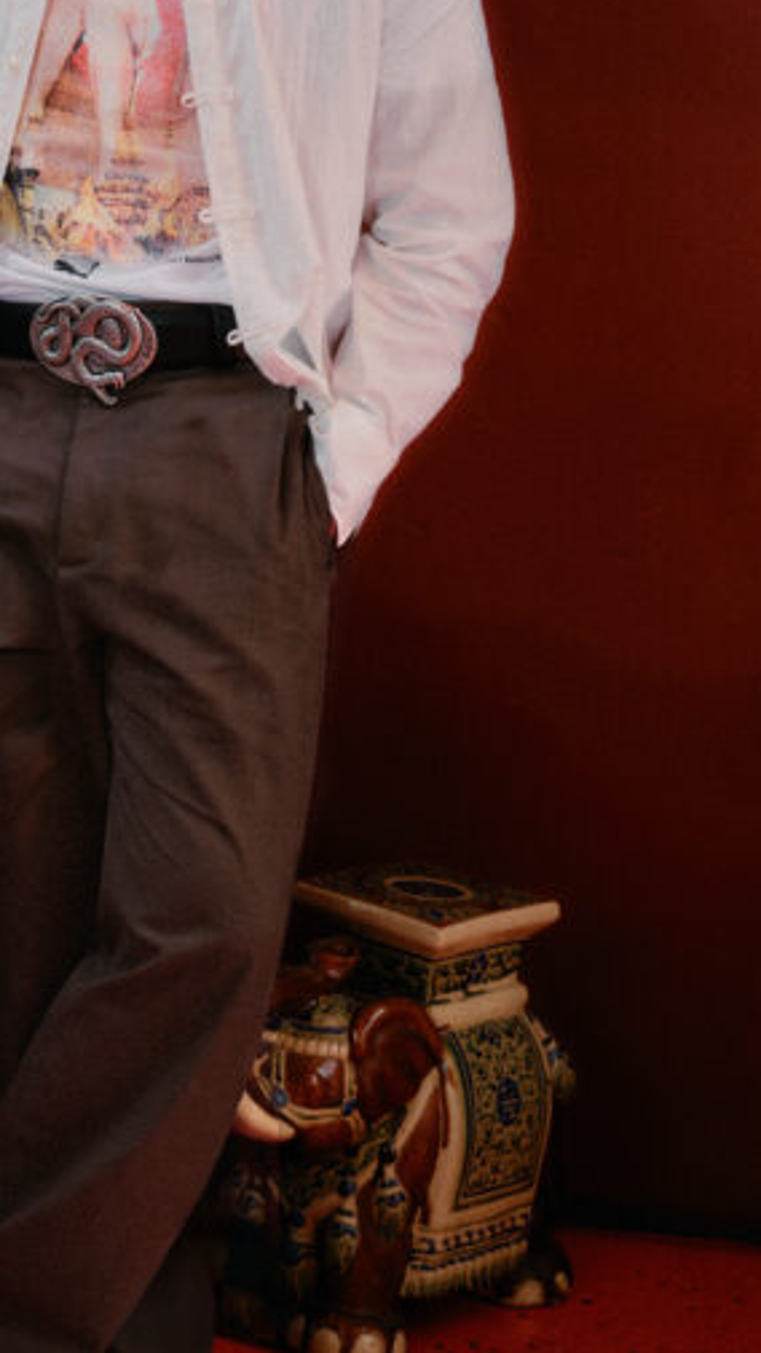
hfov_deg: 10.3
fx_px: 4198
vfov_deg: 18.3
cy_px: 520
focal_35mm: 117
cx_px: 19
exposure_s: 1/125
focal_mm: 67.6
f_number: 6.4
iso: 1250
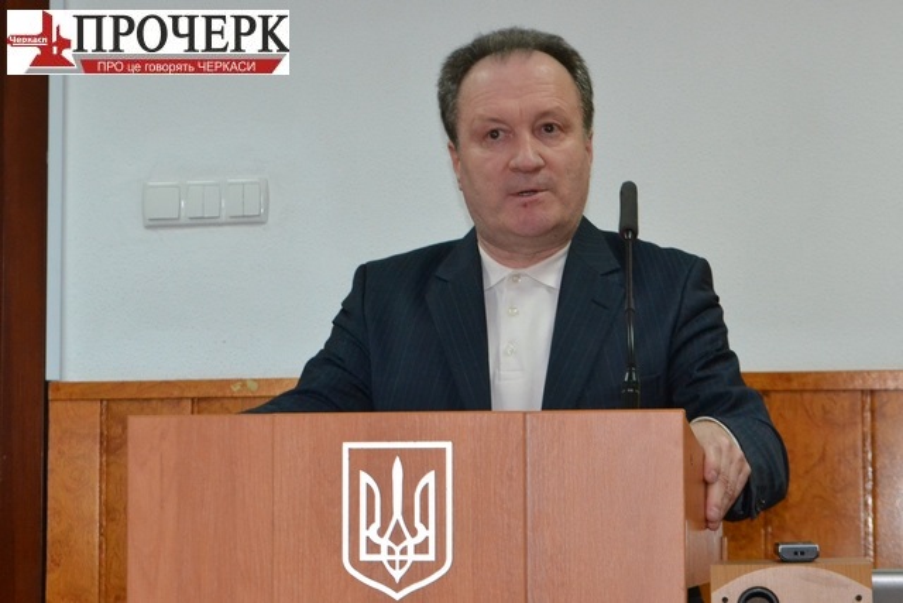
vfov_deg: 16.6
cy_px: 302
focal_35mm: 82
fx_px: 2070
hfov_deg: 24.6
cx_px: 452
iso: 2000
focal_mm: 55
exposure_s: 1/60
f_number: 5.6
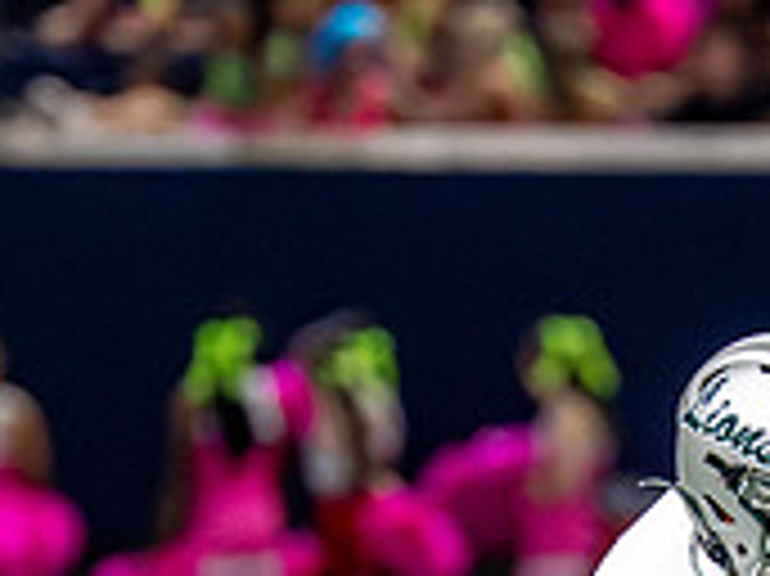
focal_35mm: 1291
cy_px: 864
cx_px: 615
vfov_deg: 1.2
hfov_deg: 1.5
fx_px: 28697
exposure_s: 1/2000
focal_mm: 200
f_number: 2.8
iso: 5000
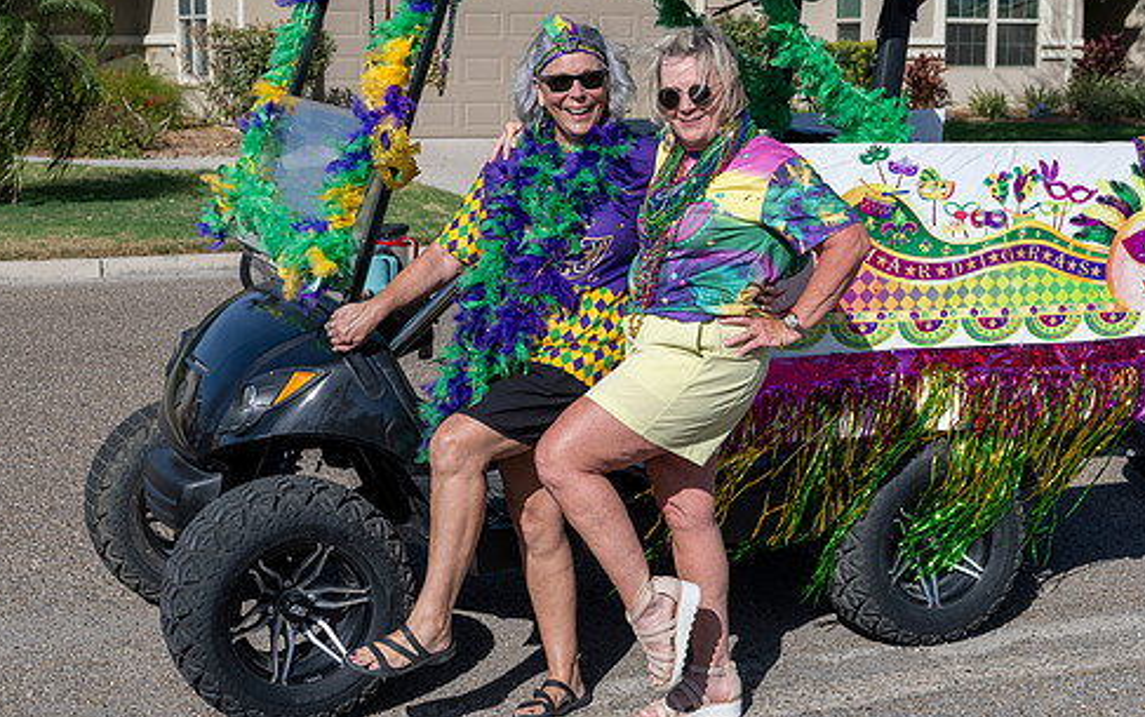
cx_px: 603
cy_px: 348
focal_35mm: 64
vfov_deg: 20.3
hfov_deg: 32.0
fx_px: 1998
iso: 100
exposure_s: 1/640
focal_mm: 44
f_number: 6.3
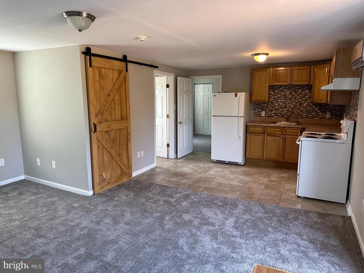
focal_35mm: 24
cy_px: 136
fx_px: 252
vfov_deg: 56.8
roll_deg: -0.2
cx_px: 182
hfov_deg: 71.6
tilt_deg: -9.7
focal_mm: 6.86
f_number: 1.78
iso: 160
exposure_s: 1/120
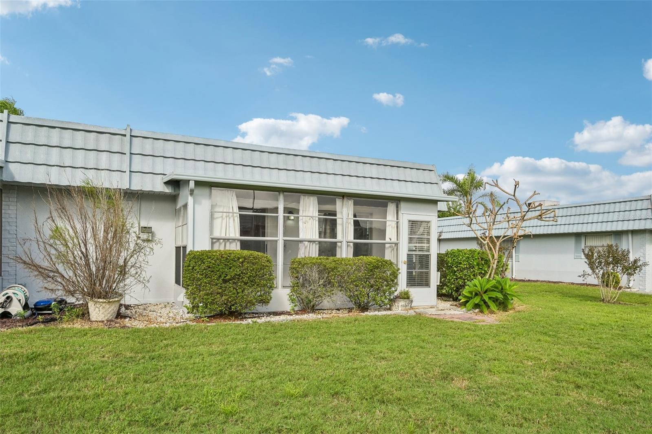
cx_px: 326
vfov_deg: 55.1
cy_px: 217
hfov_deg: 76.1
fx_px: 416
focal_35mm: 23
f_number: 8
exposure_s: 1/1250
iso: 400
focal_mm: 23
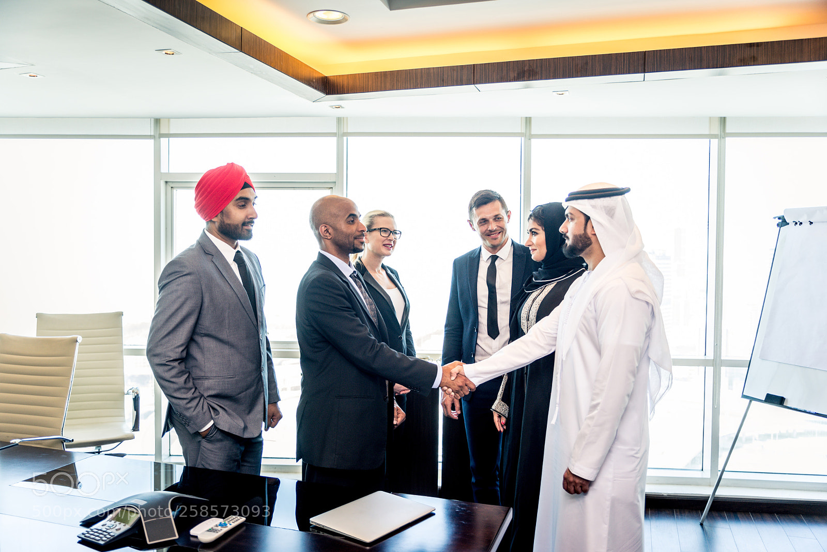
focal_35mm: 32
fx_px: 735
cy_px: 276
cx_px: 414
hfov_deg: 58.7
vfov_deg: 41.1
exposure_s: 1/125
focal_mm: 32
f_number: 2.8
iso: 320
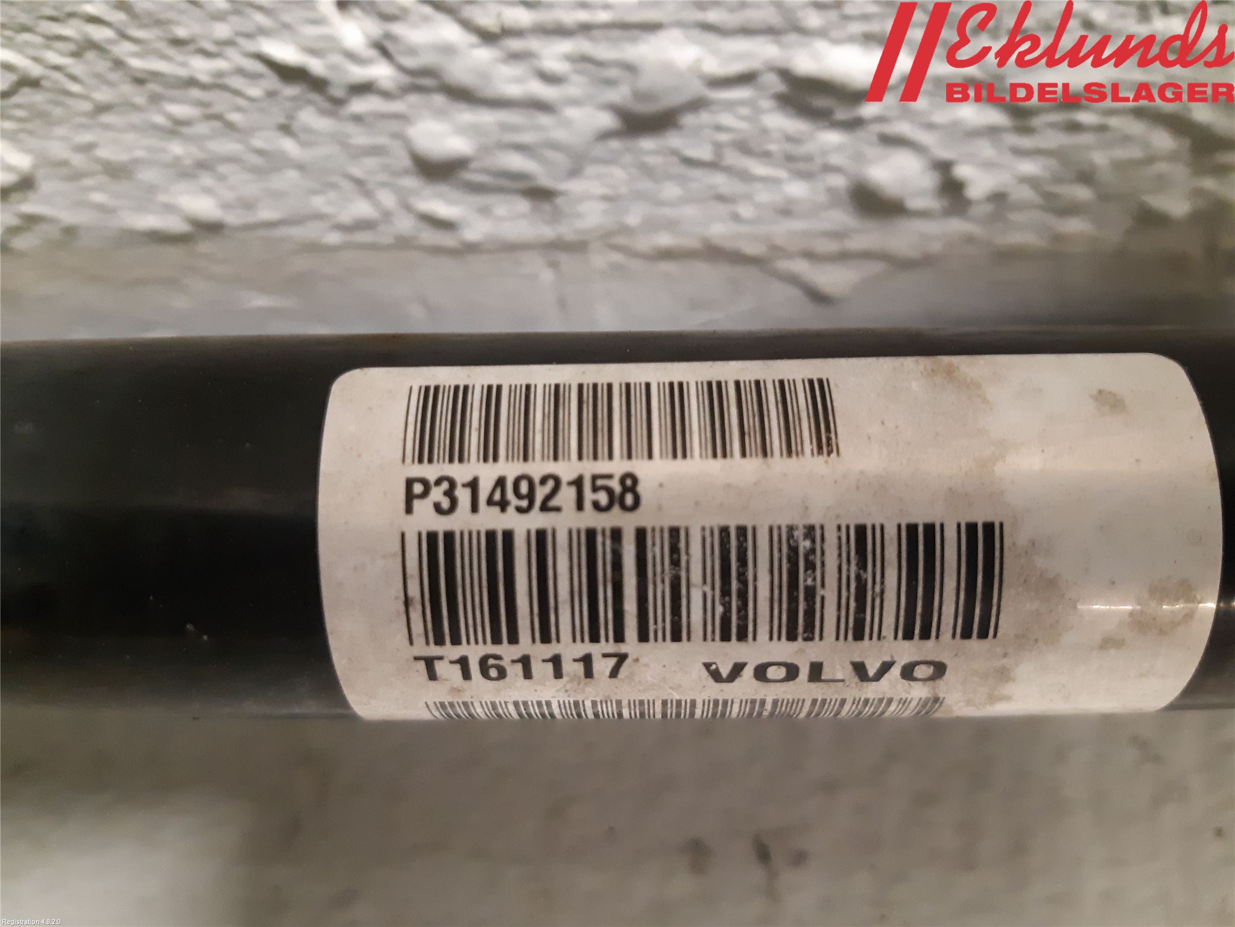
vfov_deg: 53.1
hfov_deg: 67.3
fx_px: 928
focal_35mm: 26
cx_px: 618
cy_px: 464
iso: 400
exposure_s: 1/25
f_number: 1.7
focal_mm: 3.93
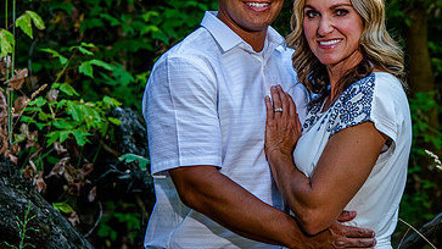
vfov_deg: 9.4
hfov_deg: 16.6
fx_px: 1512
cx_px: 323
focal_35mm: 129
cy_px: 58
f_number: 4.5
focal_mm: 75
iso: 500
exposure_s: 1/250
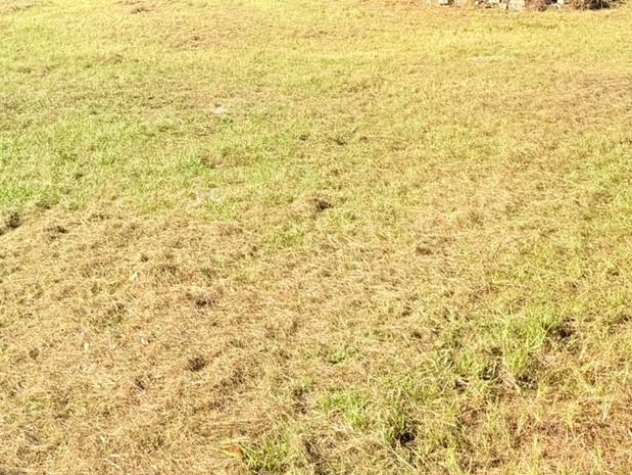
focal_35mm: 62
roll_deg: +0.5
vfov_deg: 21.6
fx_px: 1133
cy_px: -123
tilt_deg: +1.9
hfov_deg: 31.0
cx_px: 230
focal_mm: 6.76
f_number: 1.78
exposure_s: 1/2611
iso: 80
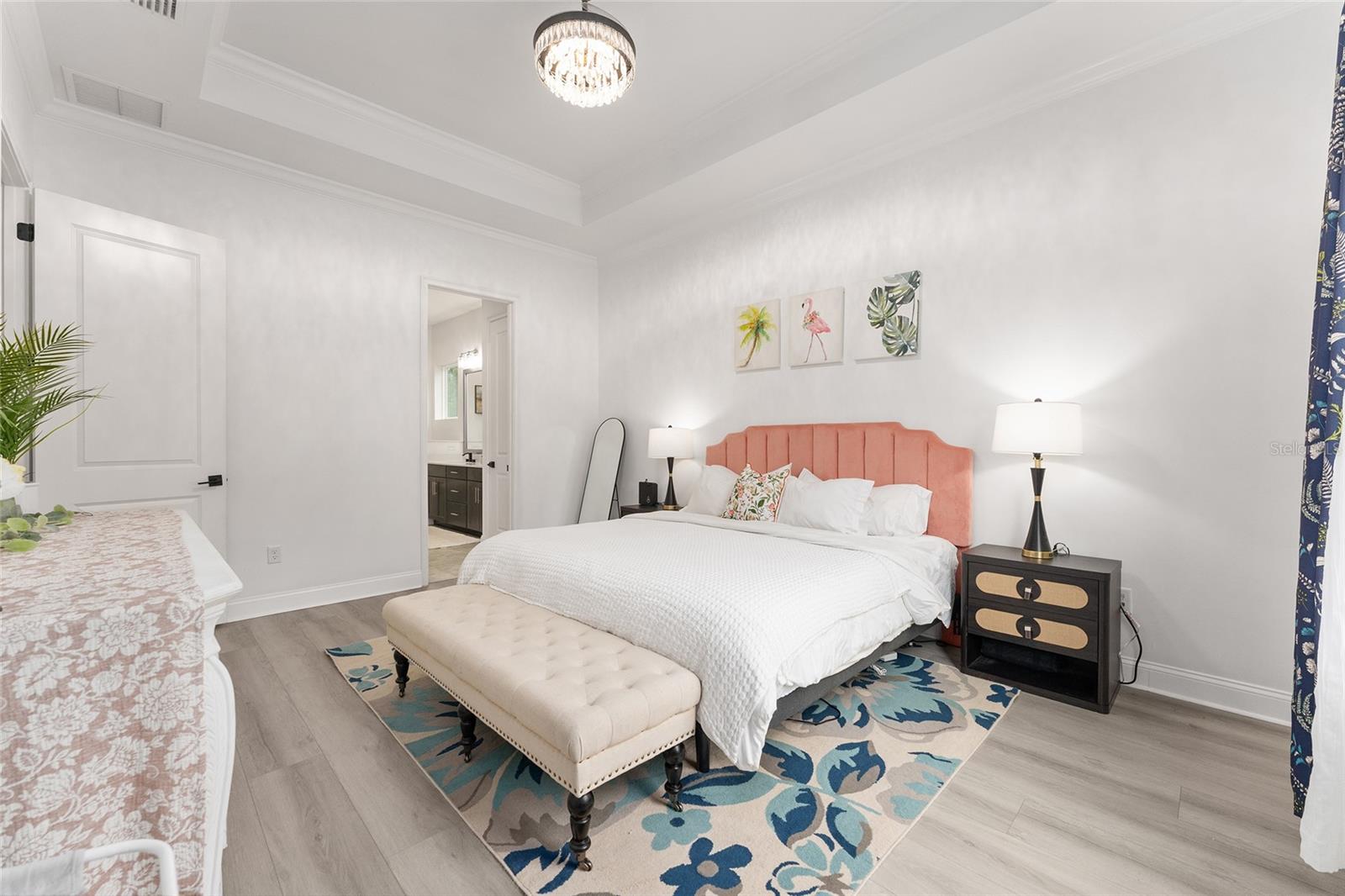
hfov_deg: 104.3
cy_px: 448
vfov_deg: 81.2
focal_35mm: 14
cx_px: 672
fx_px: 523
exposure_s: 1/30
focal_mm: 14
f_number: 7.1
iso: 800
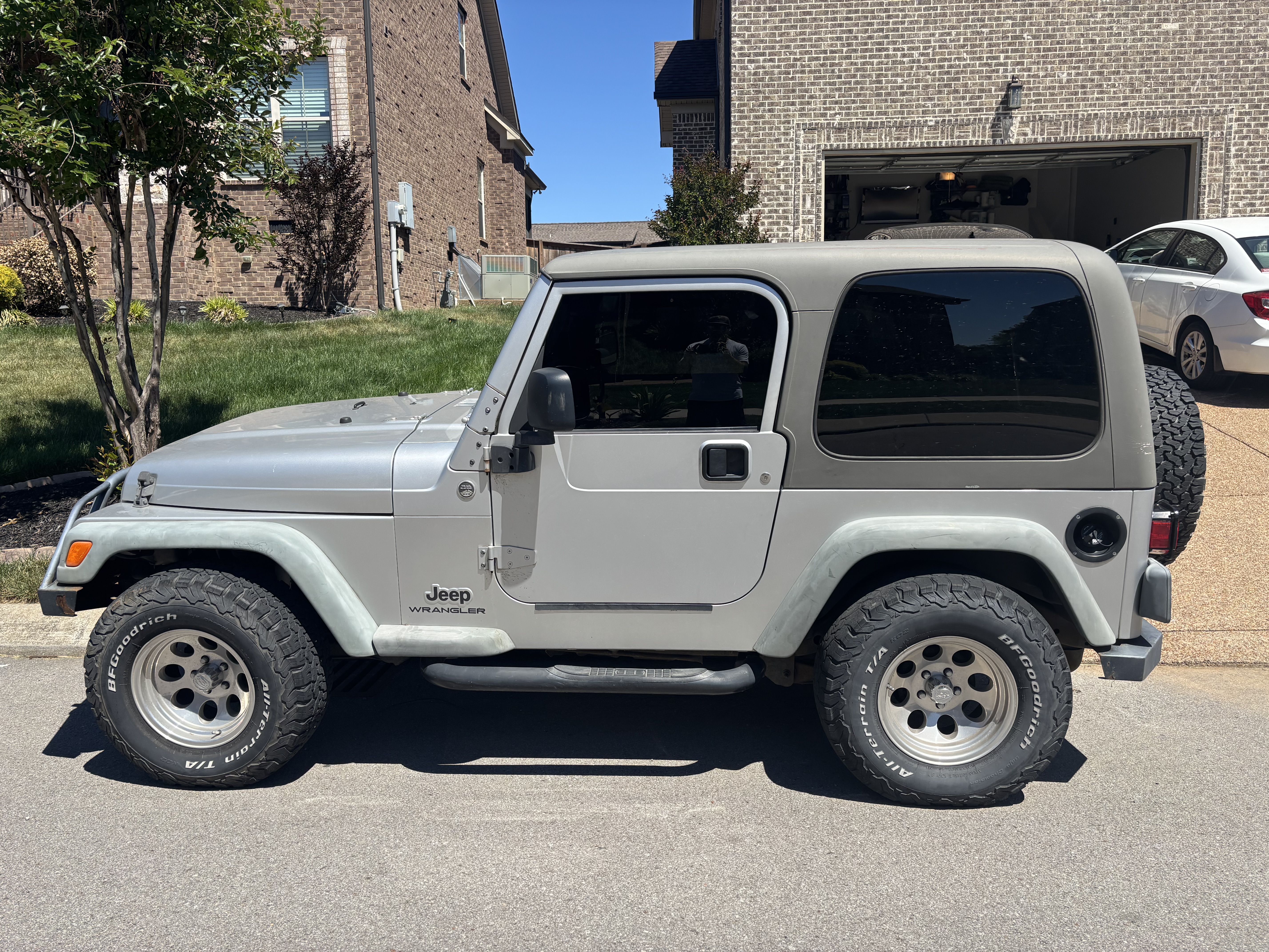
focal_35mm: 26
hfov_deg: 67.3
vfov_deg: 53.1
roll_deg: +0.0
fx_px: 953
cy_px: 476
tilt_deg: -7.5
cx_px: 634
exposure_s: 1/2451
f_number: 1.6
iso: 50
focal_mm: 5.96
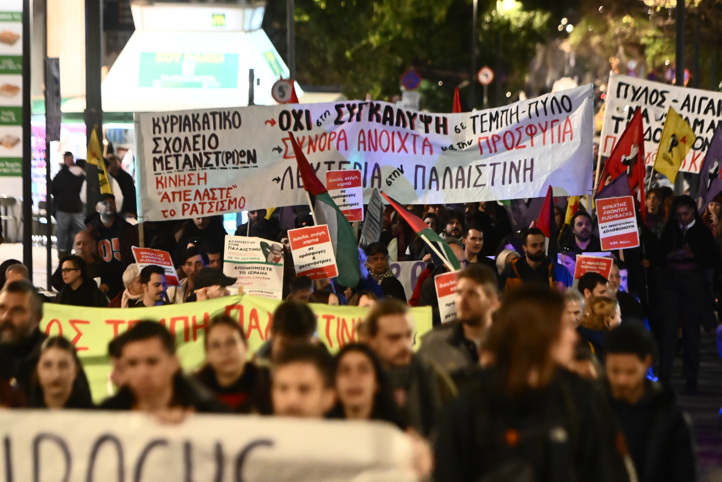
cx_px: 361
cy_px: 241
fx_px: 4051
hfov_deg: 10.2
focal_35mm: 202
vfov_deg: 6.8
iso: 6400
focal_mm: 135
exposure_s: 1/250
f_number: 2.8
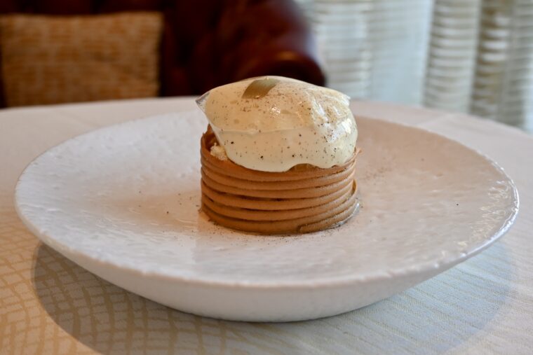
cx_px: 266
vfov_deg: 44.6
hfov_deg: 63.2
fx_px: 433
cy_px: 178
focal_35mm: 29
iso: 400
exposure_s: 1/125
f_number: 3.8
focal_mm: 19.5
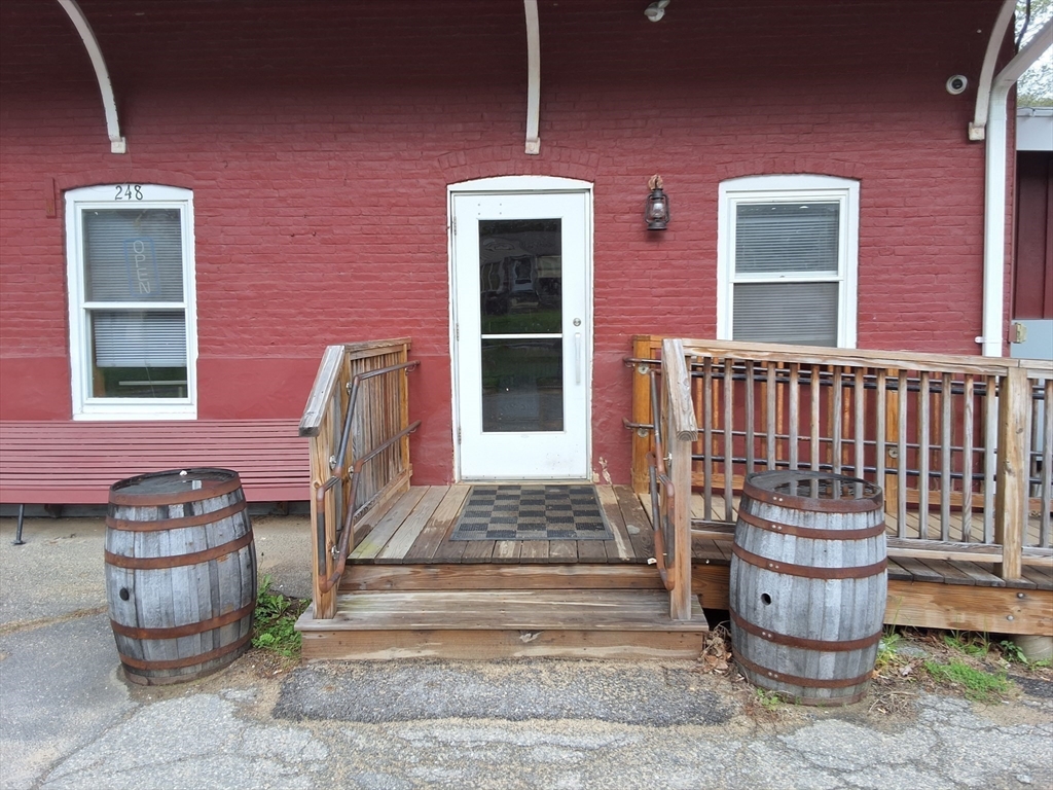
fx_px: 852
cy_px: 395
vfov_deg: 49.7
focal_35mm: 28
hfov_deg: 63.4
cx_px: 526
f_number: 1.9
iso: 32
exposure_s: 1/434
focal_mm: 2.91
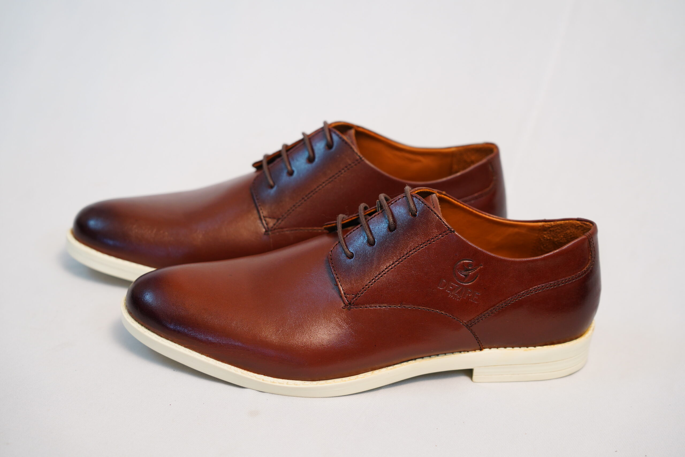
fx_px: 1694
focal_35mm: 89
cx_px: 342
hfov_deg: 22.9
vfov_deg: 15.4
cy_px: 228
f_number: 5
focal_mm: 89
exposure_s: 1/125
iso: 640
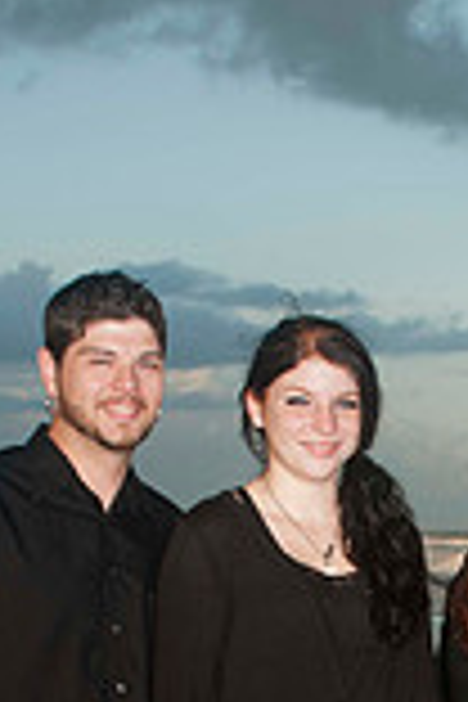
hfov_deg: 11.2
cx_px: 475
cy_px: 819
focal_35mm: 121
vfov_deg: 16.3
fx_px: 2359
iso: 100
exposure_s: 1/125
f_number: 5.6
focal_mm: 28
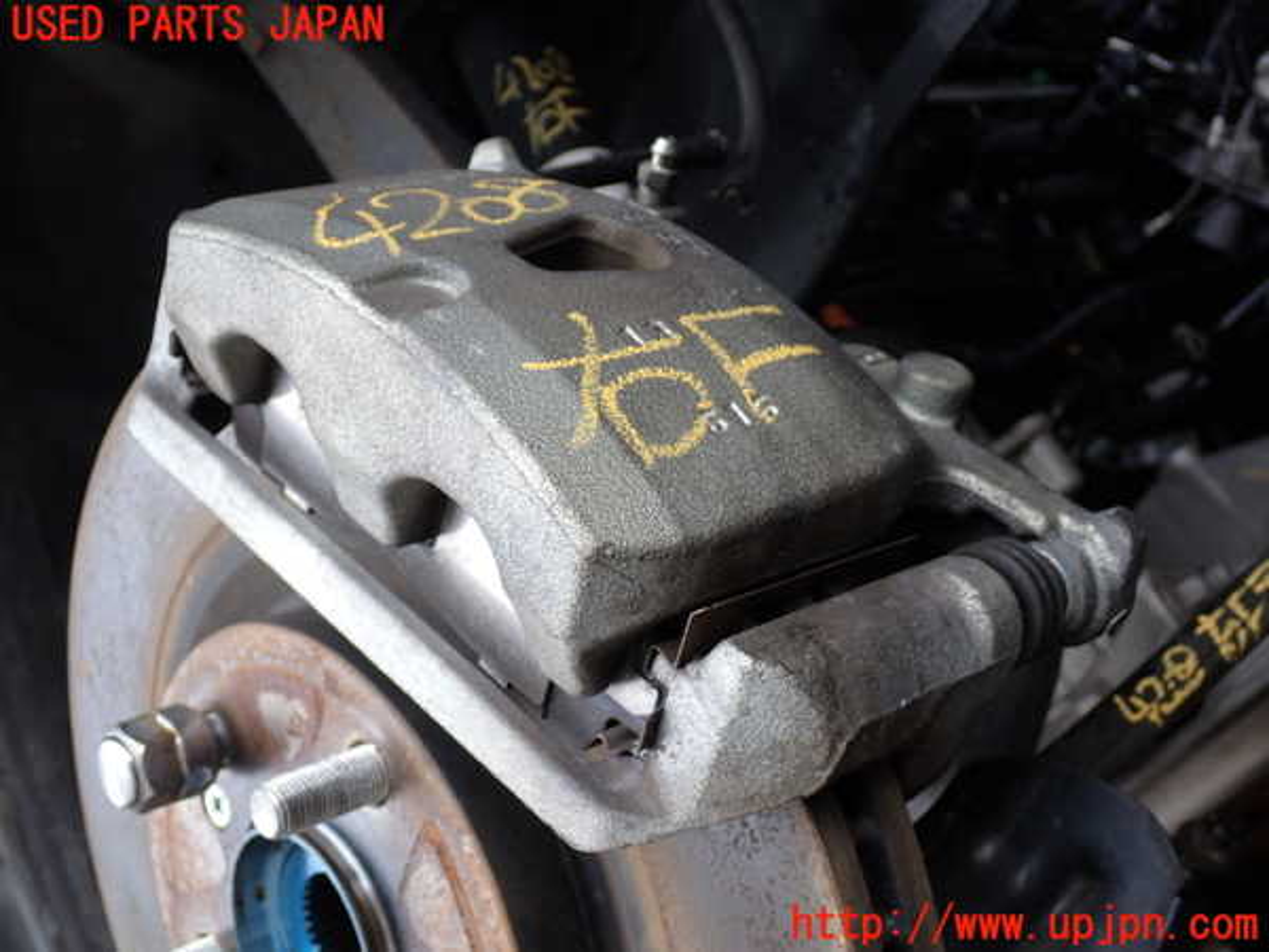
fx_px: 1723
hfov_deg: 40.4
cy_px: 476
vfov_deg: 30.9
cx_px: 634
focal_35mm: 47
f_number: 3.1
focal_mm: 8.4
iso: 125
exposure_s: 1/125
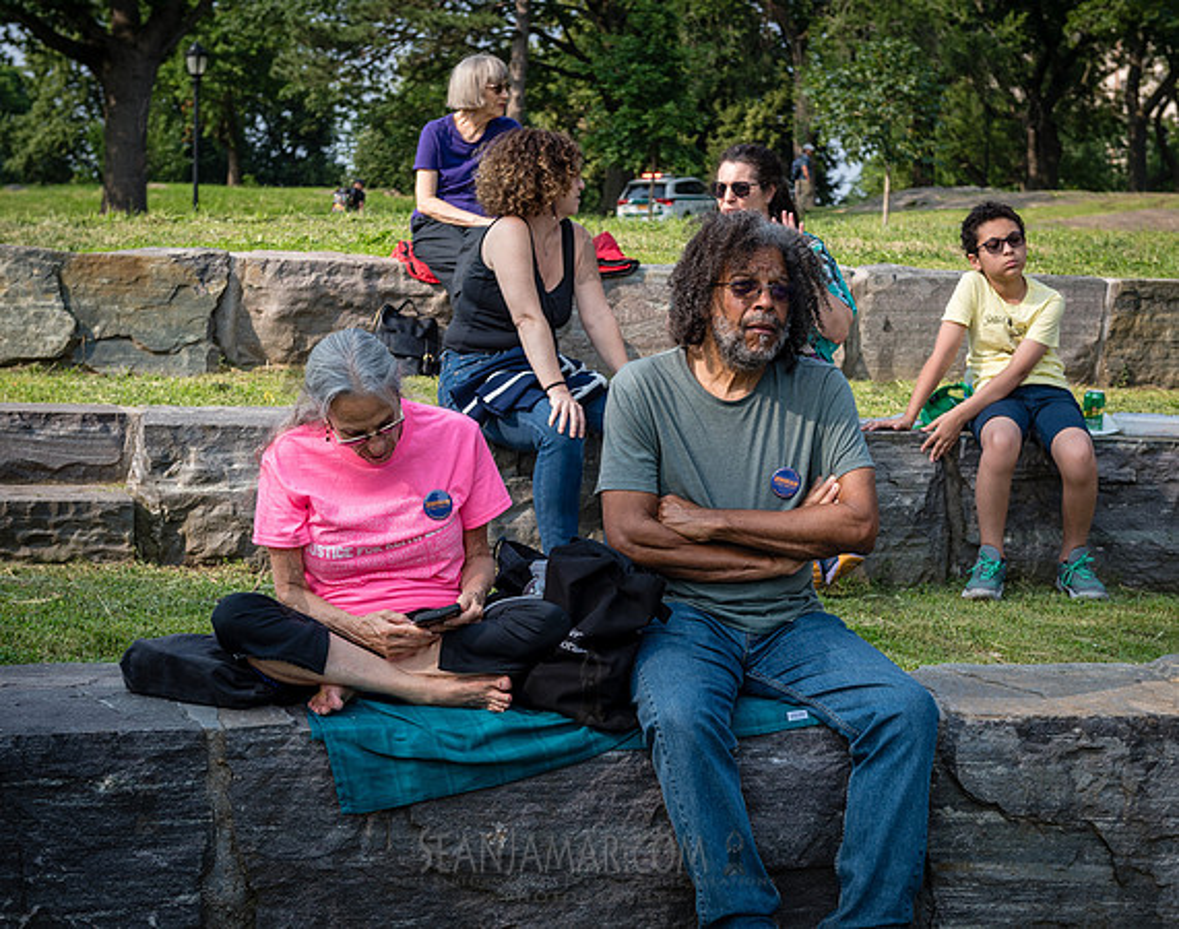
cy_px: 493
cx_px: 607
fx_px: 2062
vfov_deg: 25.4
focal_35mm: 59
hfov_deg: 31.9
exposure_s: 1/500
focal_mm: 48
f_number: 4.5
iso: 200
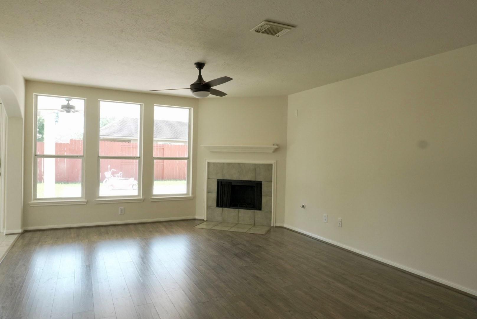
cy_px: 160
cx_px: 238
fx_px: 318
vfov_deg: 53.2
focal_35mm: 24
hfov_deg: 73.7
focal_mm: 16
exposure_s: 1/100
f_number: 8
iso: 1250
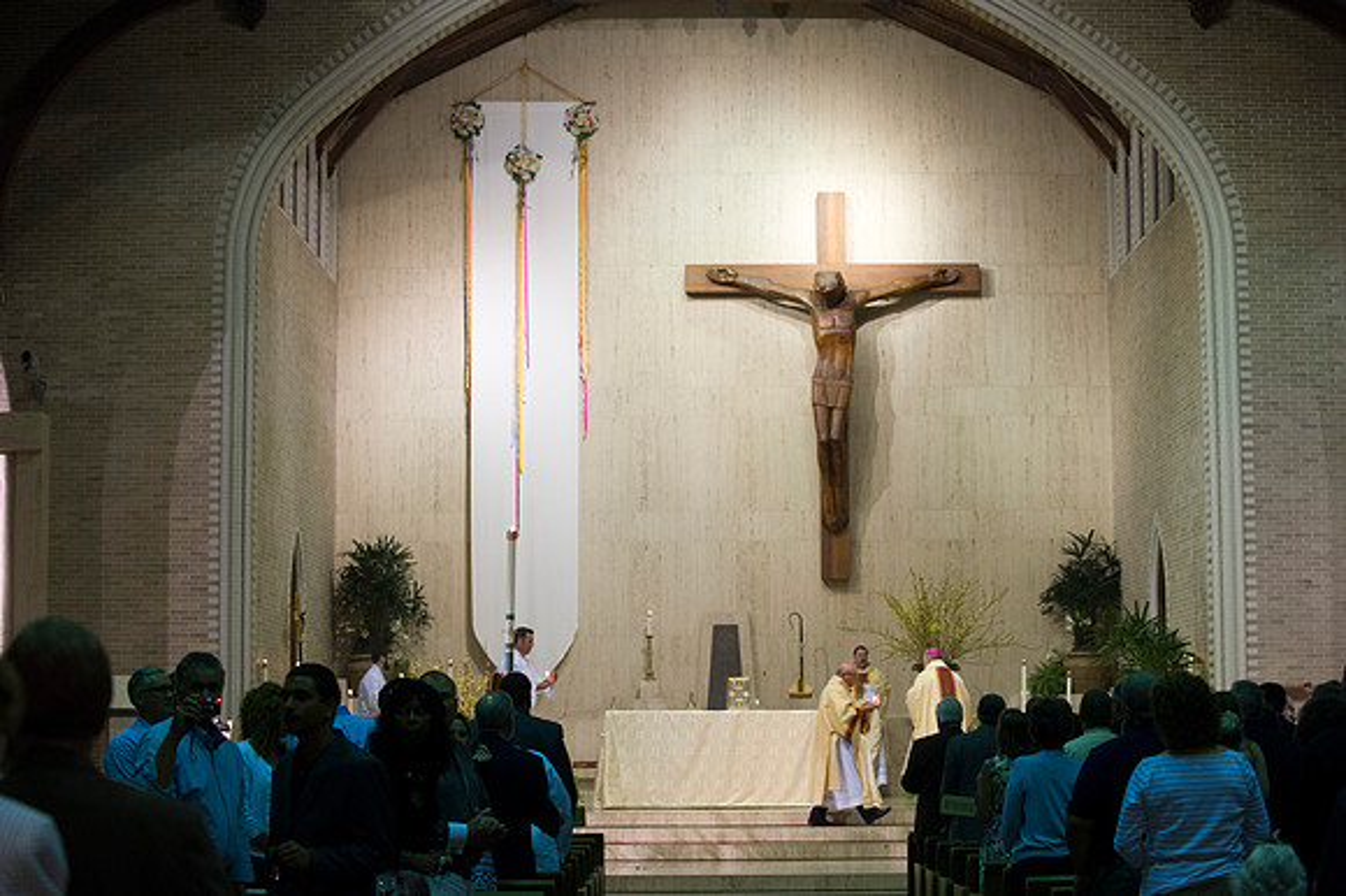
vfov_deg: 19.4
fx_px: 2616
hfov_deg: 28.9
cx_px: 673
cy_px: 448
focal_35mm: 70
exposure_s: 1/50
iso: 1600
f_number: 3.5
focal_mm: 70
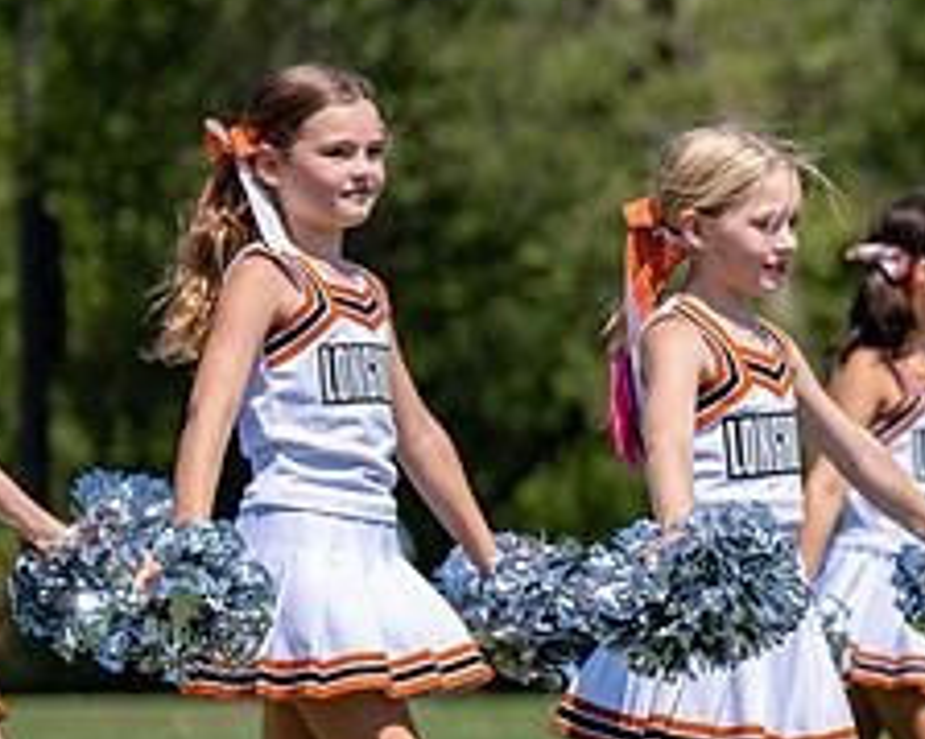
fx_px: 7580
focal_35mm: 277
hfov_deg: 6.9
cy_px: 524
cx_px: 1165
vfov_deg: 5.6
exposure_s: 1/2500
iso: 100
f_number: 2.8
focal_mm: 105
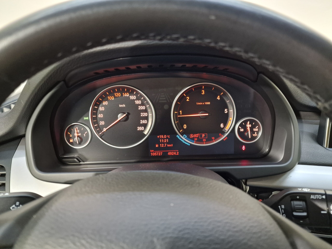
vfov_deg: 58.9
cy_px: 124
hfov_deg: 73.9
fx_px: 221
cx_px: 166
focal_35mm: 23
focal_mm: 6.4
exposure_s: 1/20
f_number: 1.8
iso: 400
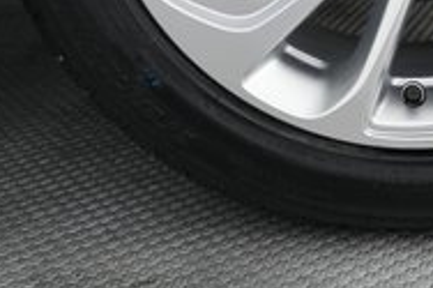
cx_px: 428
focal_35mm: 85
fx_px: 1021
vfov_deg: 14.8
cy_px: -159
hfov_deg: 23.0
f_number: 2.8
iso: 2500
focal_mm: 25
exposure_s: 1/160
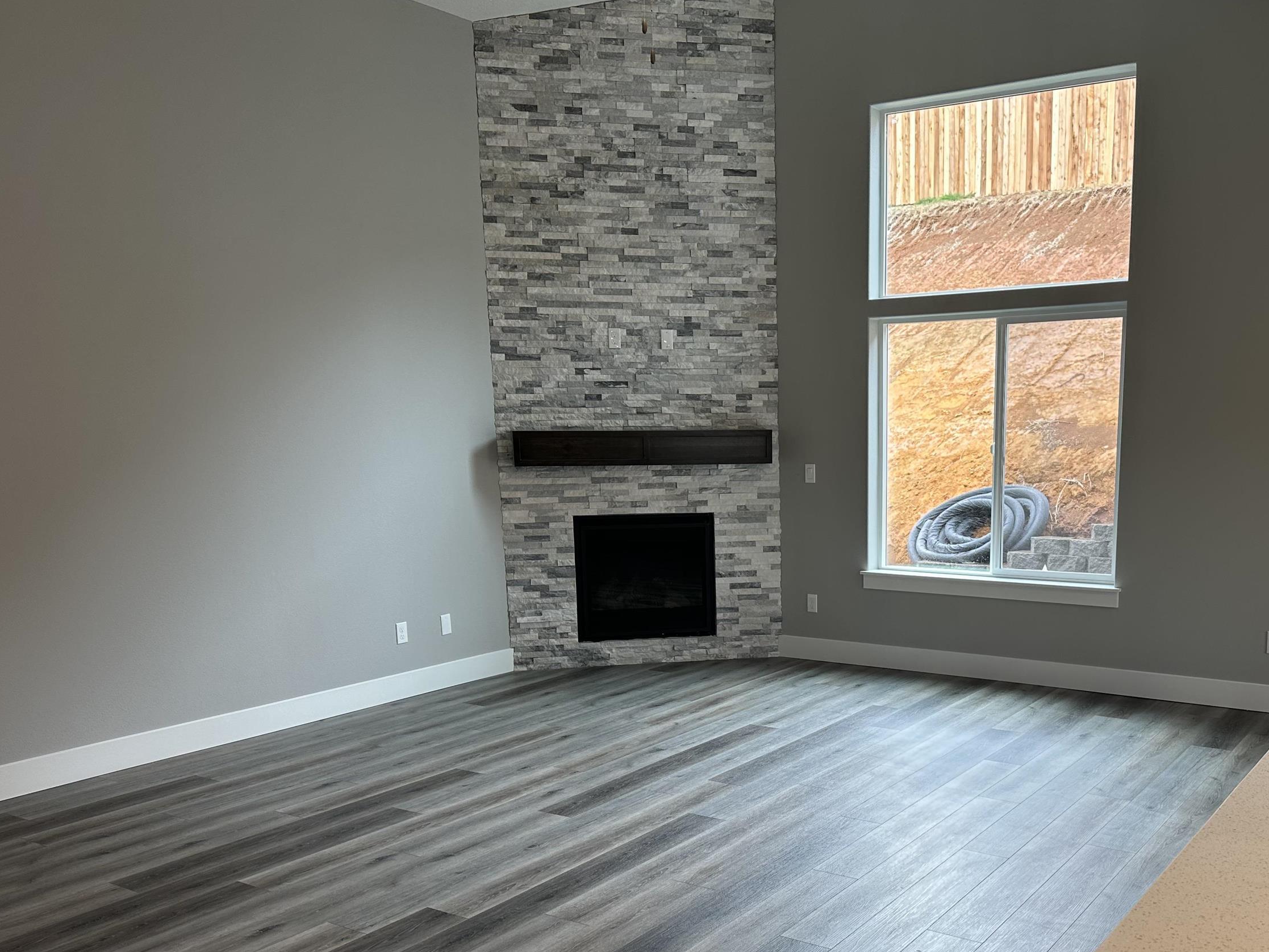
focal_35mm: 33
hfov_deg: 54.8
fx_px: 1210
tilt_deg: -9.6
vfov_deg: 42.6
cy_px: 608
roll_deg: +0.1
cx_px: 787
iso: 64
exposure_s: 1/120
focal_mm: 6.86
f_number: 1.78
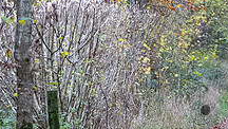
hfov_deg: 2.6
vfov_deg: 1.5
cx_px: 243
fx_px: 5017
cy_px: 144
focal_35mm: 829
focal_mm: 200
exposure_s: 1/1000
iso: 8000
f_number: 5.6
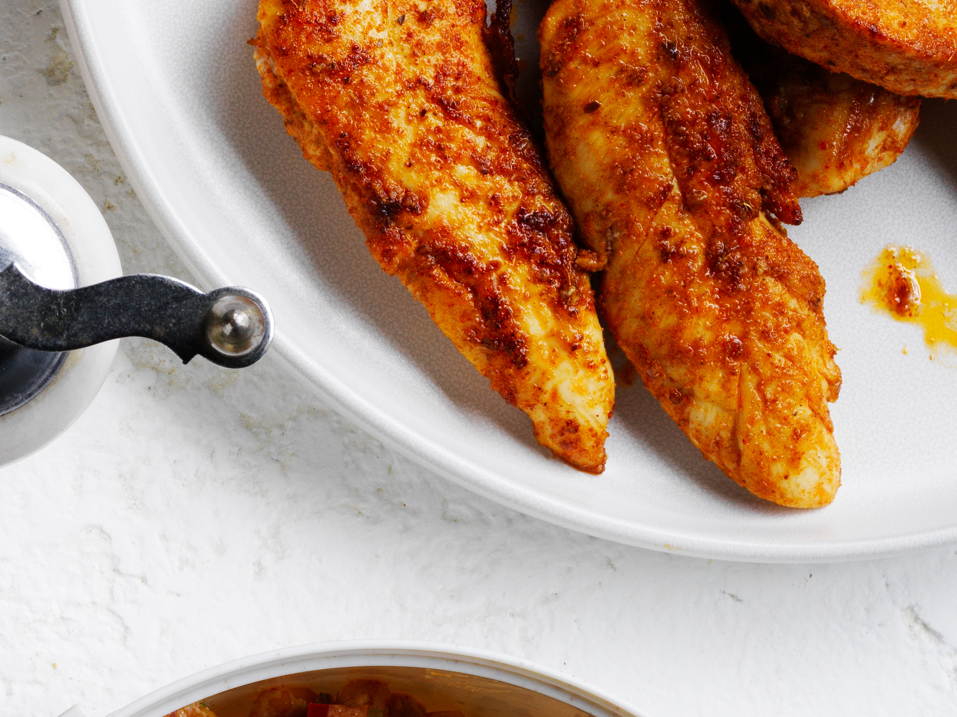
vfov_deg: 7.3
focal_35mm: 201
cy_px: 774
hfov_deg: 9.5
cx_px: -541
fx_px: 5555
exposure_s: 1/5
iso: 100
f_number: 11
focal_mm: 65
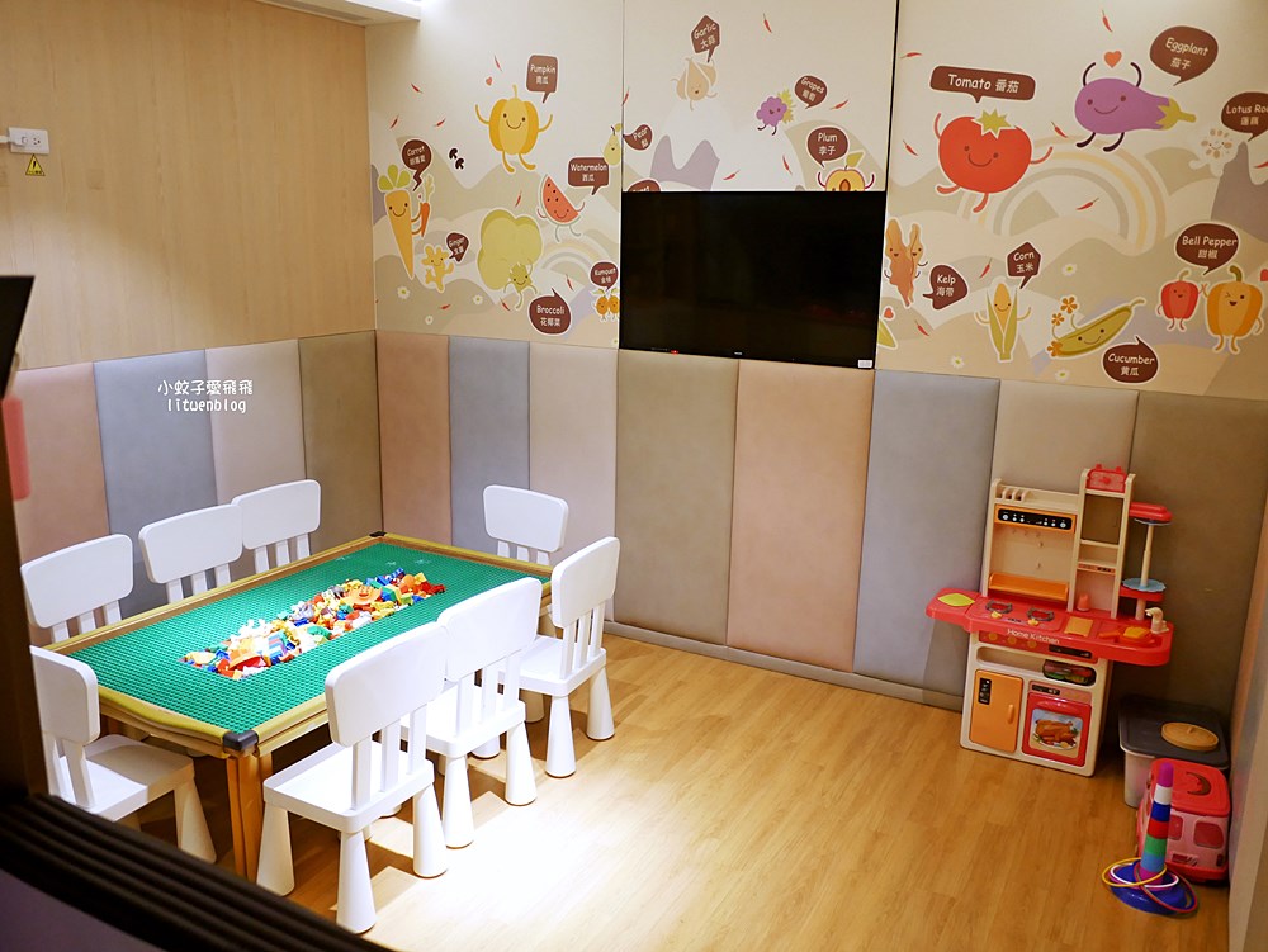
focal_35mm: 28
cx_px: 634
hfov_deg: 63.4
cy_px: 476
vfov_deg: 49.8
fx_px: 1026
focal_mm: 14
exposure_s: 1/60
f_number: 2.5
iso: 640
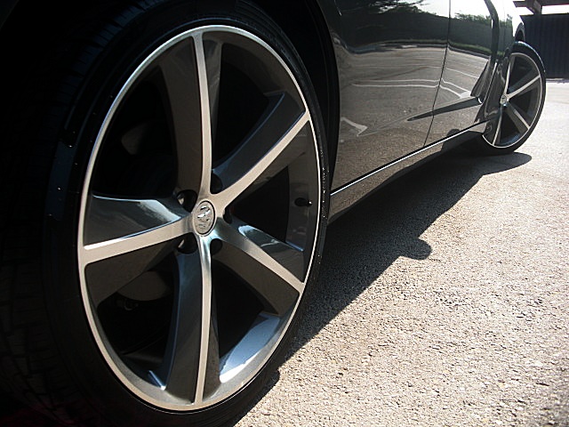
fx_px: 592
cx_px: 284
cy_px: 214
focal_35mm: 36
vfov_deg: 39.7
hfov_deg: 51.4
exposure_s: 1/320
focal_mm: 6.3
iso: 50
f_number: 2.8
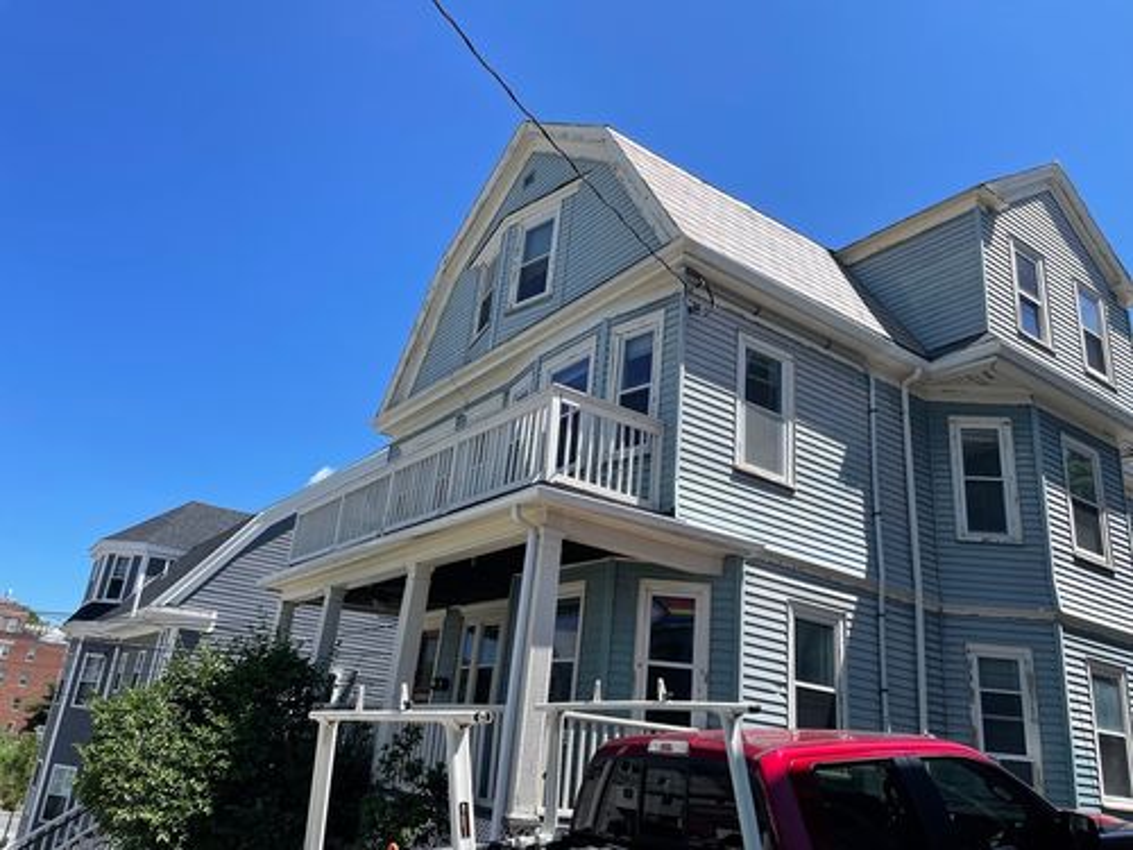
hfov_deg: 67.3
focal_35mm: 26
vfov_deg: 53.1
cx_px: 566
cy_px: 425
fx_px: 851
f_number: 1.6
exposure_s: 1/2506
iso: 32
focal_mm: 4.2
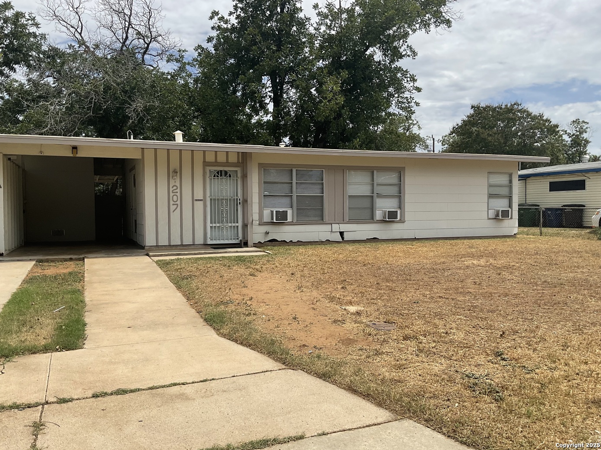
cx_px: 291
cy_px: 223
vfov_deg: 46.8
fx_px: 521
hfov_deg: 60.0
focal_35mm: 30
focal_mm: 3
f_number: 1.8
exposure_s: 1/2959
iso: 16
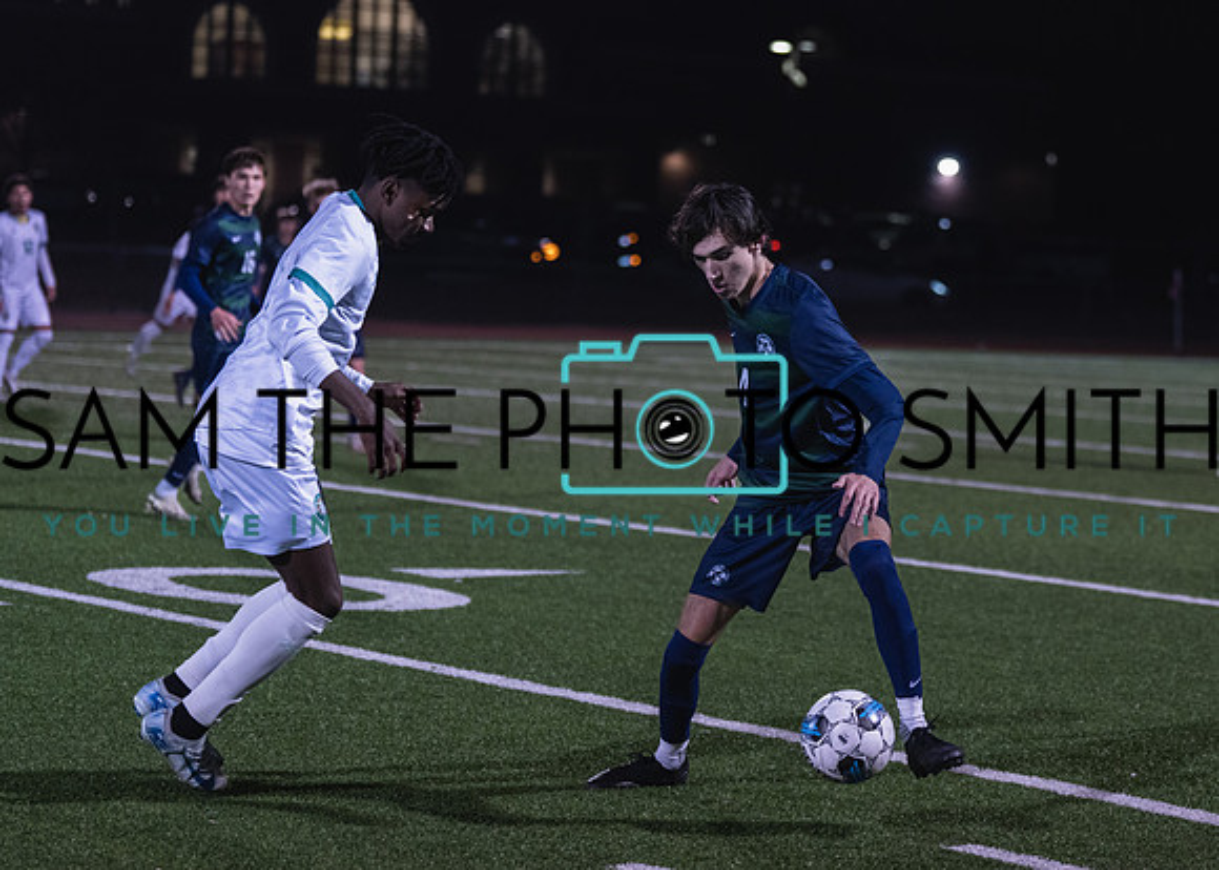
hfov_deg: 16.5
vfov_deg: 11.8
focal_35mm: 121
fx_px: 4198
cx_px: 799
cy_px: 372
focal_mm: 88
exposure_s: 1/1000
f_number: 2.8
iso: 2500
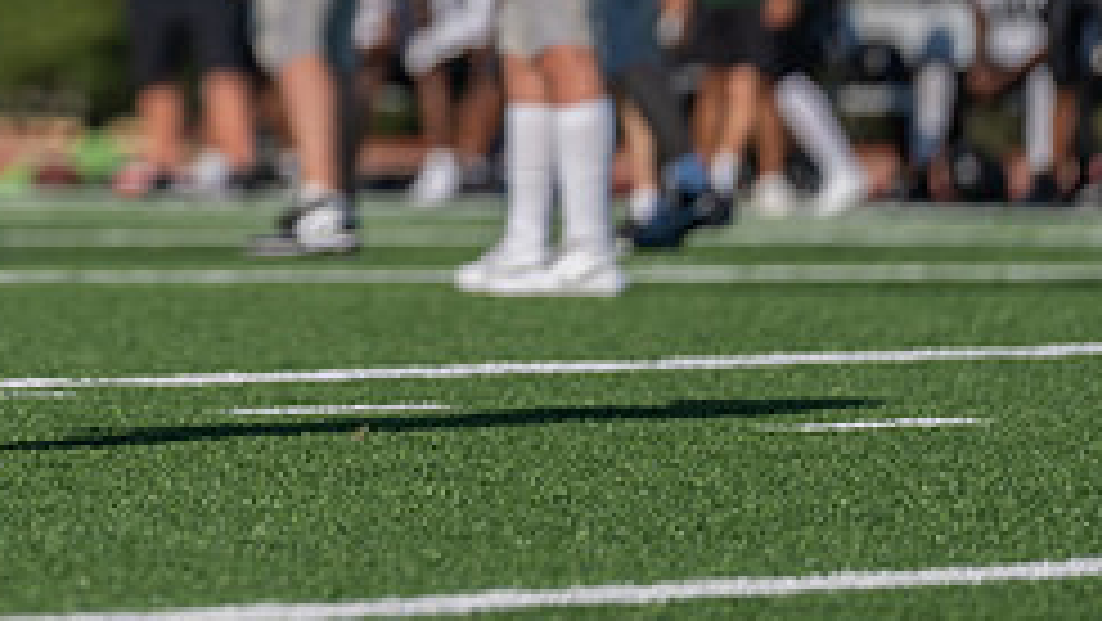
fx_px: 15521
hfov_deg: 4.1
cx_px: -94
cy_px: -284
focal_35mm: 531
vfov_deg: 2.3
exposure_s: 1/3200
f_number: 2.8
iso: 100
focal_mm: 200
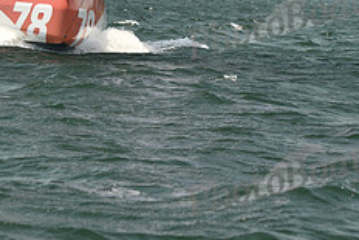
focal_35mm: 275
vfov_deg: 5.0
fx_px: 2744
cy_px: -39
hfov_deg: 7.5
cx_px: 108
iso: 250
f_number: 5.6
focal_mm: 110
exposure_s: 1/640
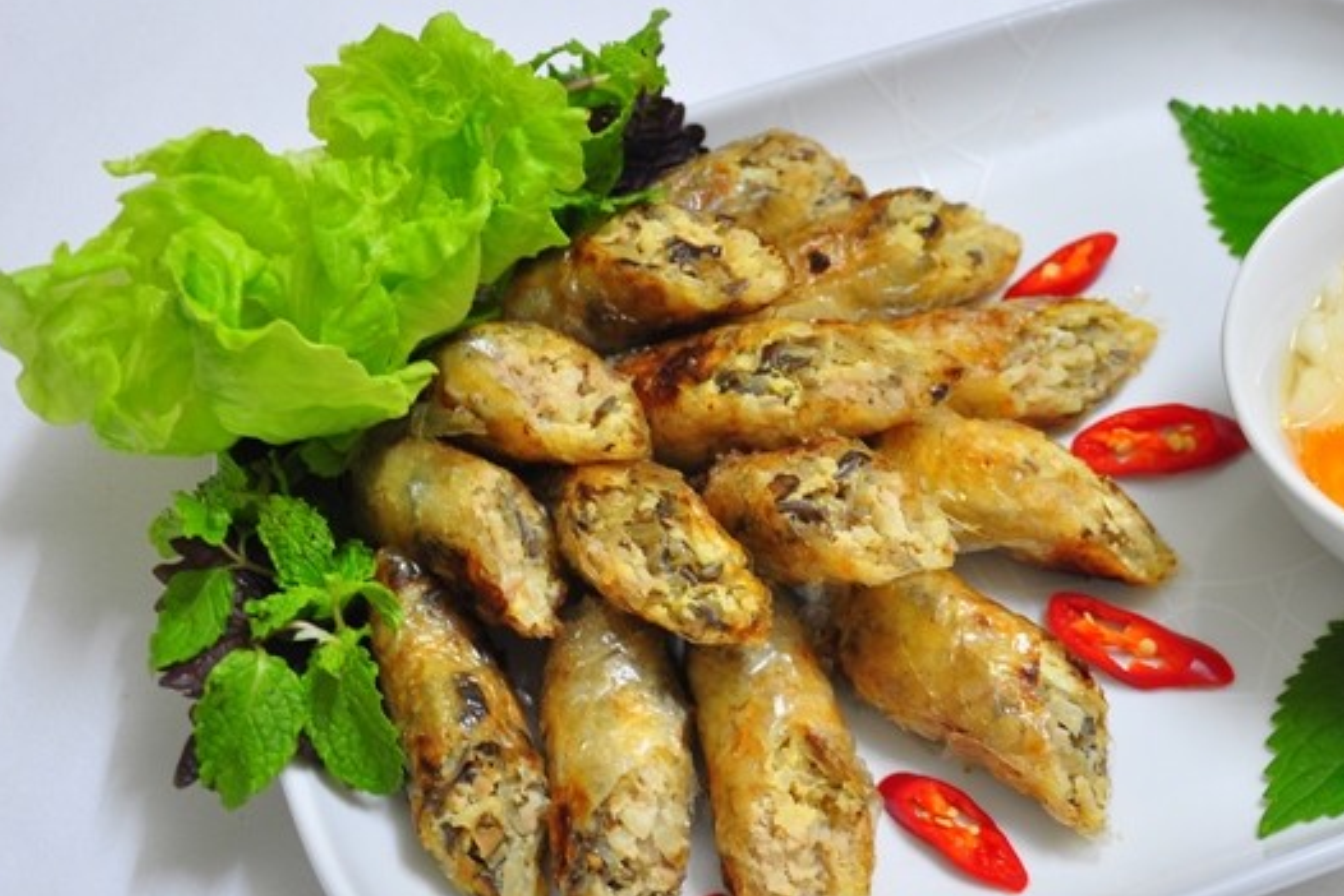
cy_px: 514
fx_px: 2978
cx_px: 953
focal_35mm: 80
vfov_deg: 17.1
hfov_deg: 25.2
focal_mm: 35
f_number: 4.5
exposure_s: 1/4
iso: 320
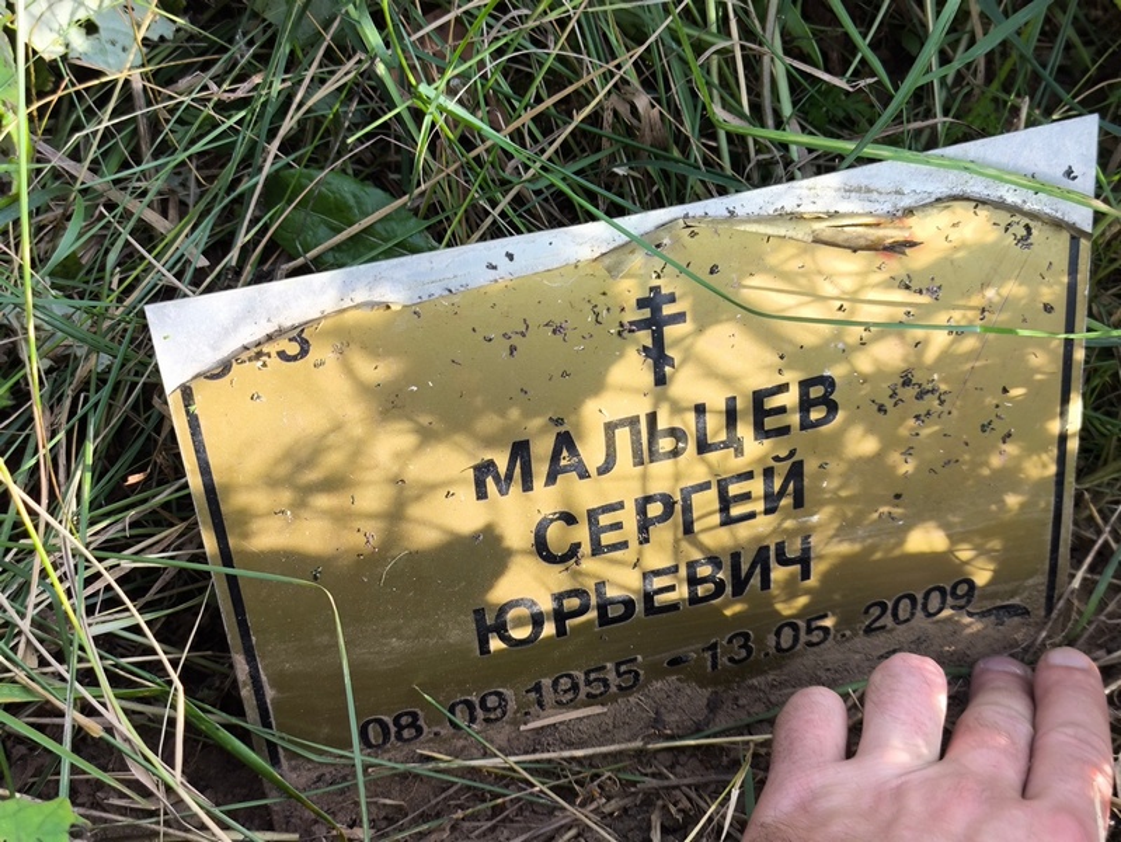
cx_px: 560
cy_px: 421
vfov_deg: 29.1
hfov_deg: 38.2
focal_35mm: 50
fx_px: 1620
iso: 50
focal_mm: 4.71
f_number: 1.7
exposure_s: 1/165
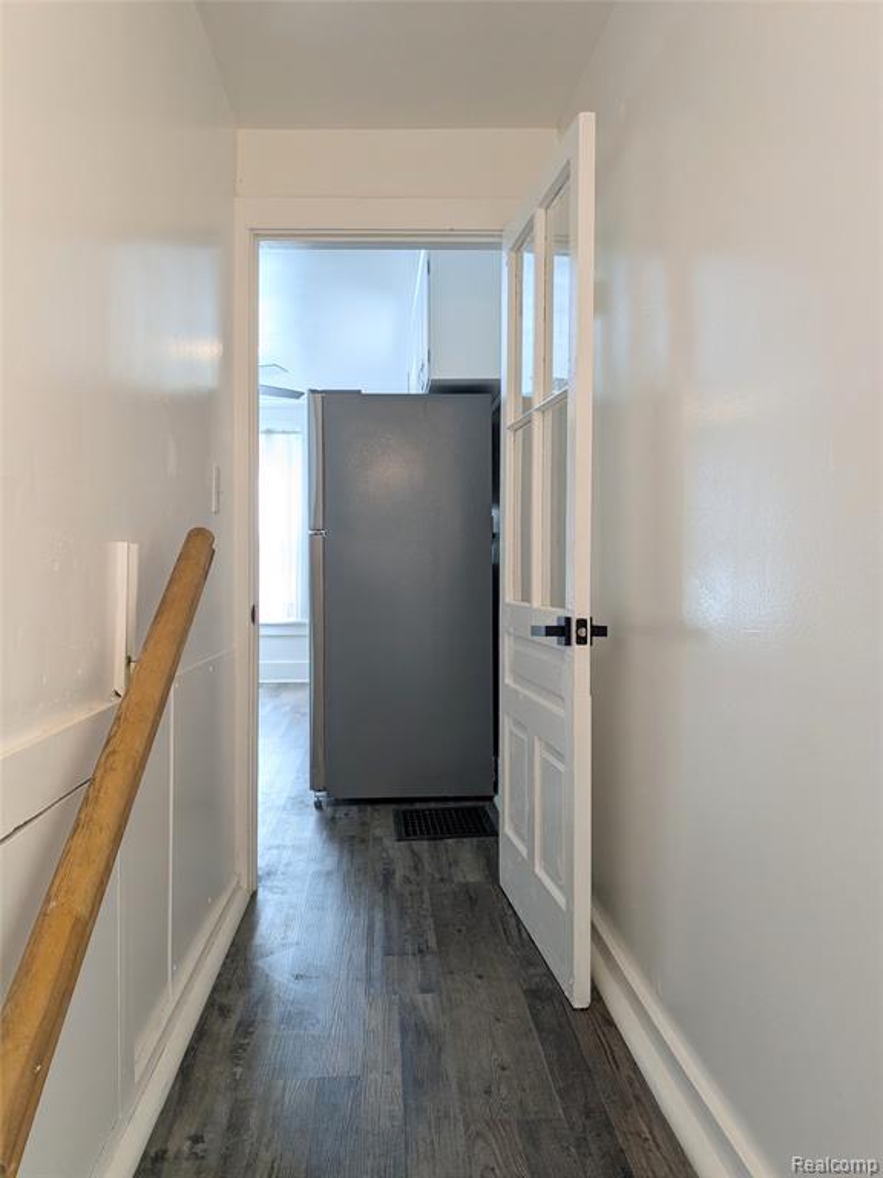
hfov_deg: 51.4
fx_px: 918
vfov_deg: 65.3
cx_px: 442
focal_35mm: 27
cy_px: 589
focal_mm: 4.38
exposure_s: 1/120
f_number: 1.73
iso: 78
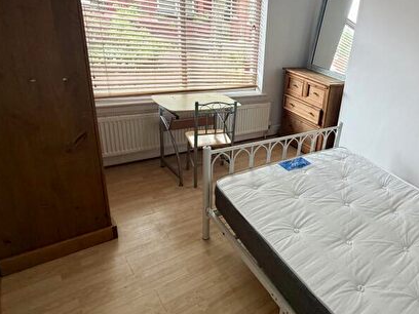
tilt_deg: -19.9
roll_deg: -8.8
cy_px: 132
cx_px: 338
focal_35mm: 24
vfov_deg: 56.5
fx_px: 291
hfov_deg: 64.9
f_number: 2.2
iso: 160
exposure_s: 1/121
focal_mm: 2.22
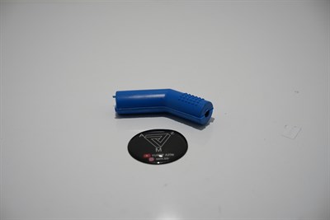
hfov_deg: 23.9
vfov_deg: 16.1
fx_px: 779
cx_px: 165
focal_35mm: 85
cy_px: 110
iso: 80
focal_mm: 85
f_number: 4
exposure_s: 1/400
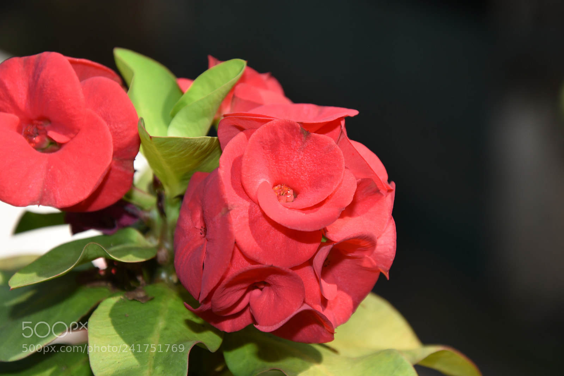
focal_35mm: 158
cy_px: 188
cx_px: 282
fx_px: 2467
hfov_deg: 13.0
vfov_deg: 8.7
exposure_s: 1/250
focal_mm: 105
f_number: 8
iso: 100
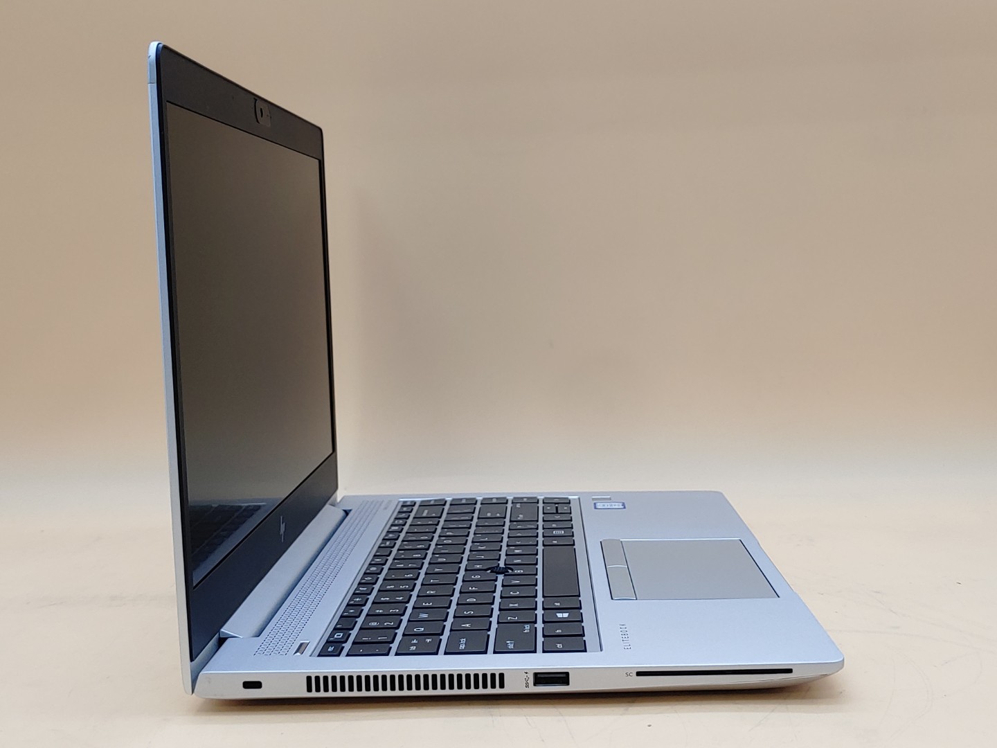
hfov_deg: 45.8
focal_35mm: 41
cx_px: 498
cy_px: 374
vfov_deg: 35.1
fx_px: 1181
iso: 50
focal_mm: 4.36
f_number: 1.8
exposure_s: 1/117
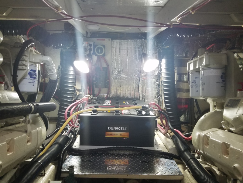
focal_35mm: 26
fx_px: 183
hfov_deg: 67.3
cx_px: 122
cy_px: 92
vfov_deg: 53.1
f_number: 1.7
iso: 160
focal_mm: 4.2
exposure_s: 1/40
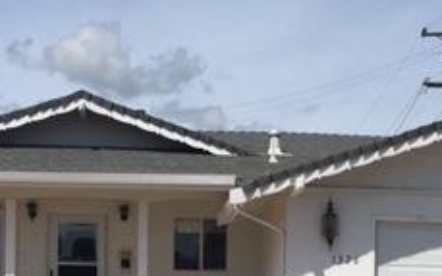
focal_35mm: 86
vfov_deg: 14.6
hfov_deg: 24.1
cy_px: 344
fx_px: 1036
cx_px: 262
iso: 25
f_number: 2.2
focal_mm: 4.15
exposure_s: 1/3344
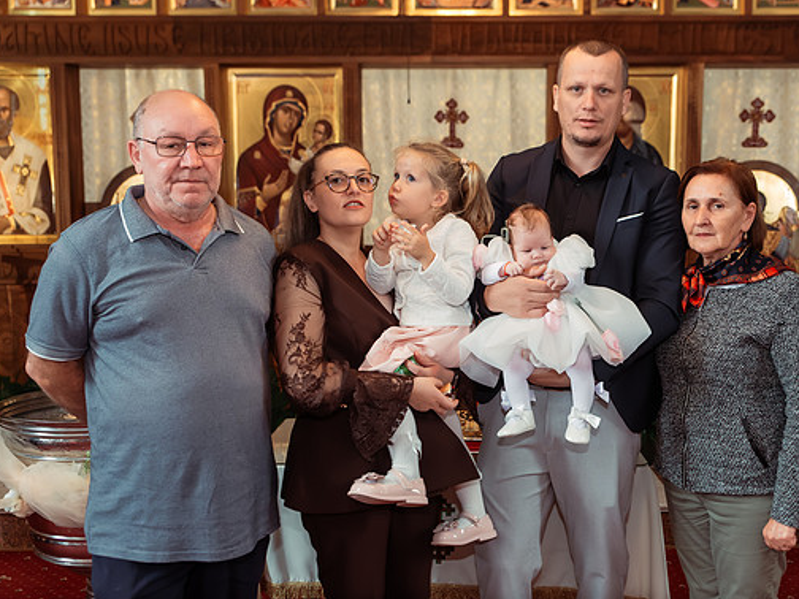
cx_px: 452
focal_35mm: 42
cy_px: 300
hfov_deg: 44.7
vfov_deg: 34.3
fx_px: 969
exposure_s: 1/250
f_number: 3.5
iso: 3200
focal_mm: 38
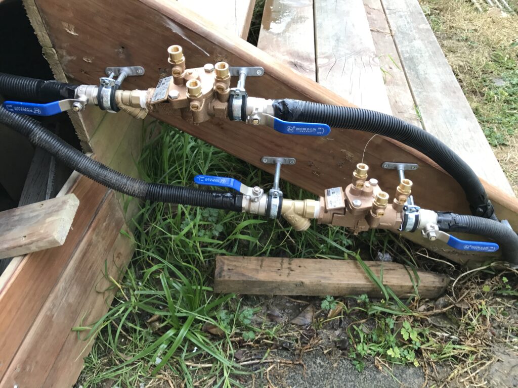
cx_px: 259
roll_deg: +2.2
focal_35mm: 28
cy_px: 194
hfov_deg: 63.4
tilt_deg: -42.9
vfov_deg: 49.7
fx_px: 419
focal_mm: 3.99
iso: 40
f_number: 1.8
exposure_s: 1/100
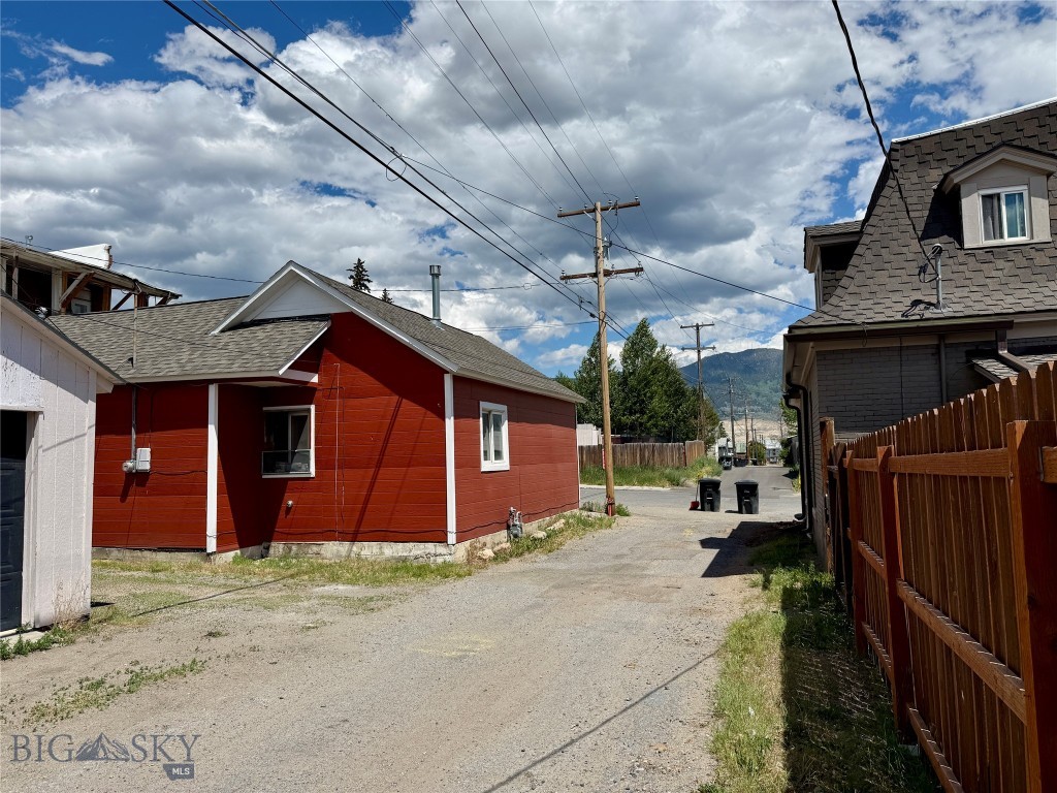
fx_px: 733
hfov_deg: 71.6
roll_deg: +1.9
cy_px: 396
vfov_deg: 56.8
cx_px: 528
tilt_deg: +4.3
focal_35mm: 24
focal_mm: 6.76
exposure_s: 1/9091
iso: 80
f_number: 1.78
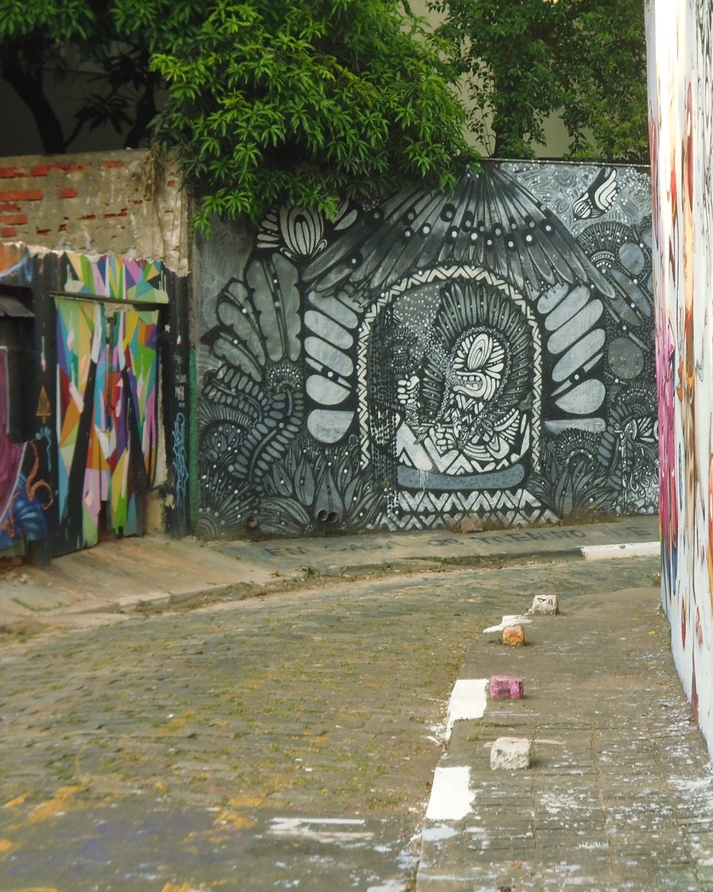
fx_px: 2375
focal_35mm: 90
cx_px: 530
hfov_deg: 17.0
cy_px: 446
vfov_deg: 21.3
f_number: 4.9
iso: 100
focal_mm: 12.3
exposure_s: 1/60
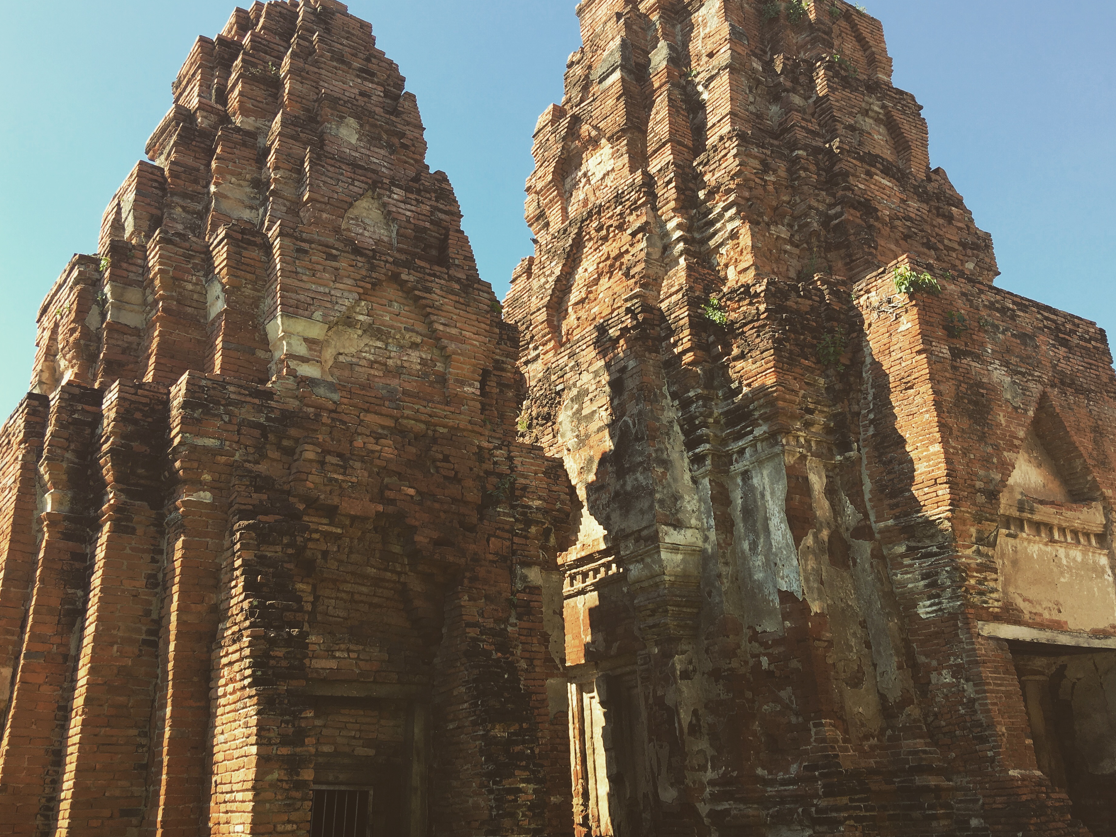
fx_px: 1032
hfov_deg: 56.8
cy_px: 433
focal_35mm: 32
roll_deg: +1.9
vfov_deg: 44.2
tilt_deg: +19.7
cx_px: 571
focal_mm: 4.15
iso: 25
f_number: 2.2
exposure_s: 1/509
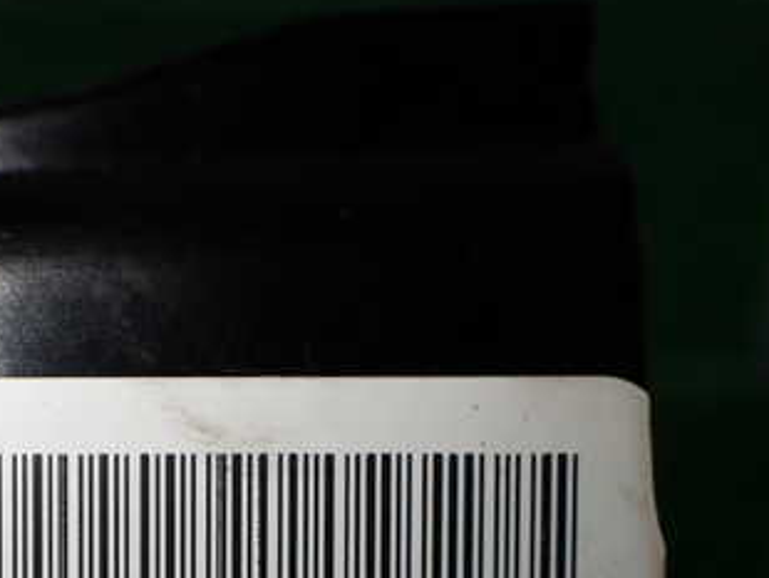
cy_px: 543
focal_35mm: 58
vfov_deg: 24.4
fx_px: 1289
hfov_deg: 32.0
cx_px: 112
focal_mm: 5.4
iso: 100
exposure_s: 1/160
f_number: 2.3
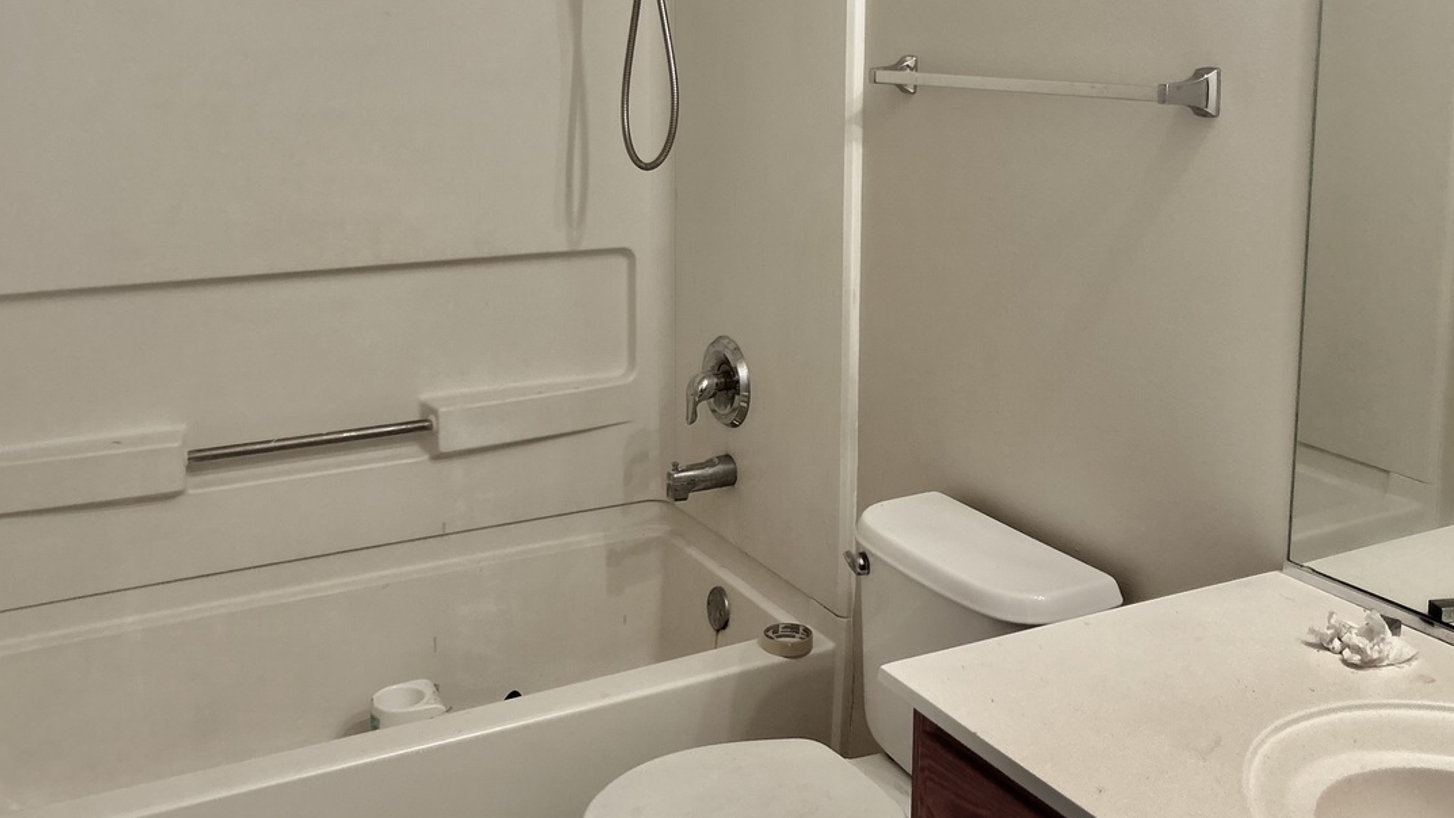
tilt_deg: -8.0
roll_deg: -0.2
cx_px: 755
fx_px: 1465
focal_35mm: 38
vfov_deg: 30.8
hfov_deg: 52.8
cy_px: 230
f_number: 1.5
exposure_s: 1/120
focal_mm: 5.7
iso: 100
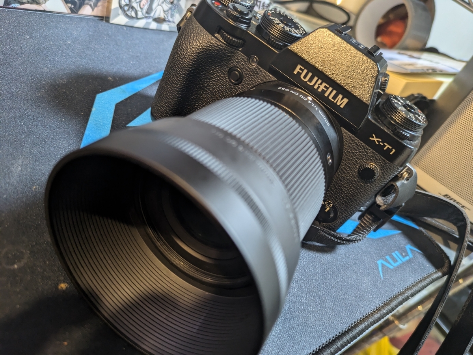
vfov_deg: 54.9
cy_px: 178
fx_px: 342
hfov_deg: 69.4
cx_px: 236
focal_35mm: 25
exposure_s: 1/24
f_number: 1.89
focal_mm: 5.43
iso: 304
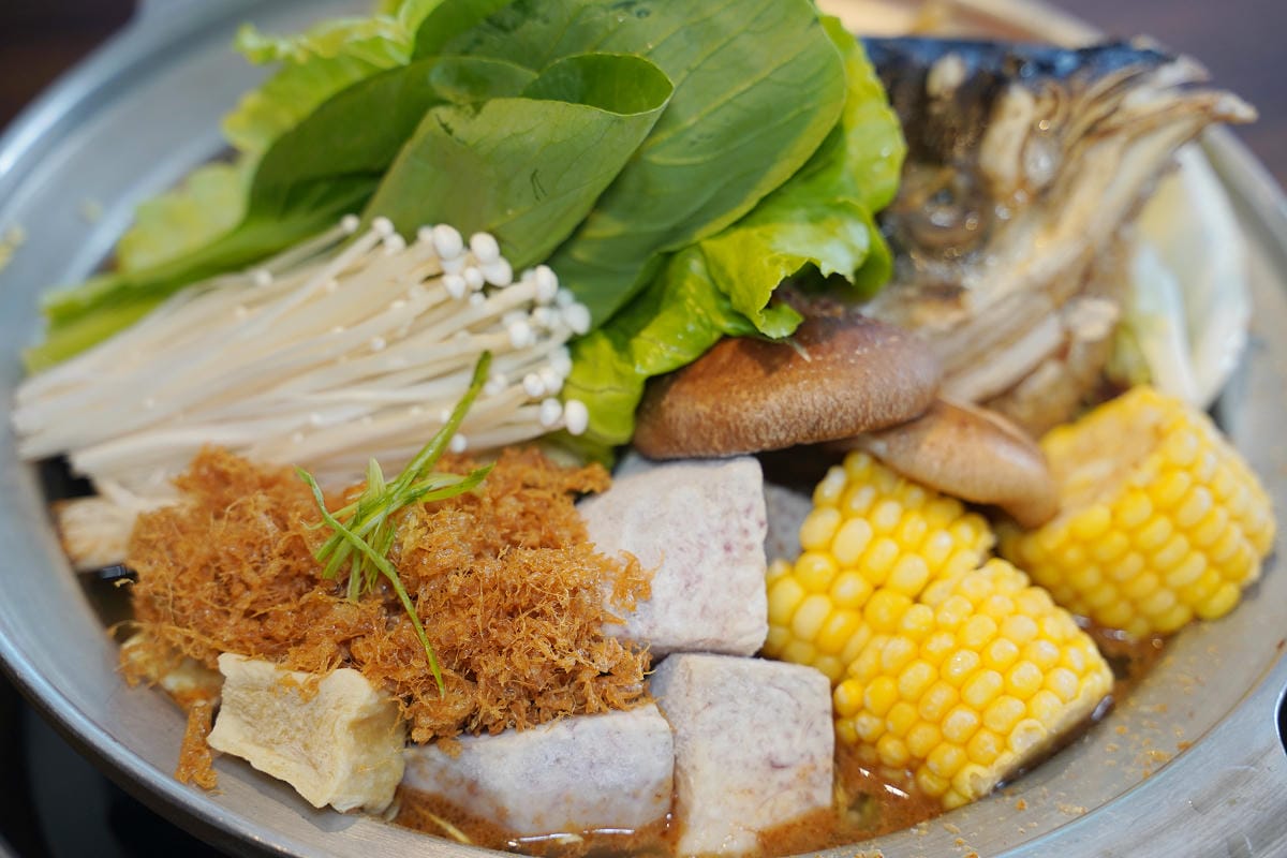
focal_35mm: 75
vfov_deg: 18.2
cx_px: 644
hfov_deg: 27.0
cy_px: 429
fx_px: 2681
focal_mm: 75
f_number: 4
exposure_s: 1/80
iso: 250
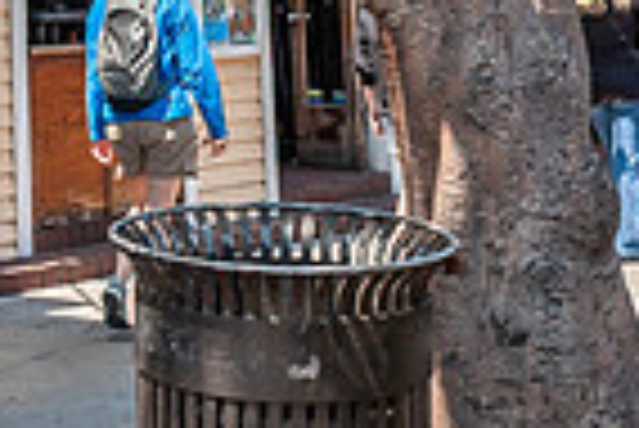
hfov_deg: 18.1
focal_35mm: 110
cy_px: -297
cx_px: 4
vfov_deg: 11.7
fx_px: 1954
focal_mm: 18
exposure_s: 1/200
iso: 100
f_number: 5
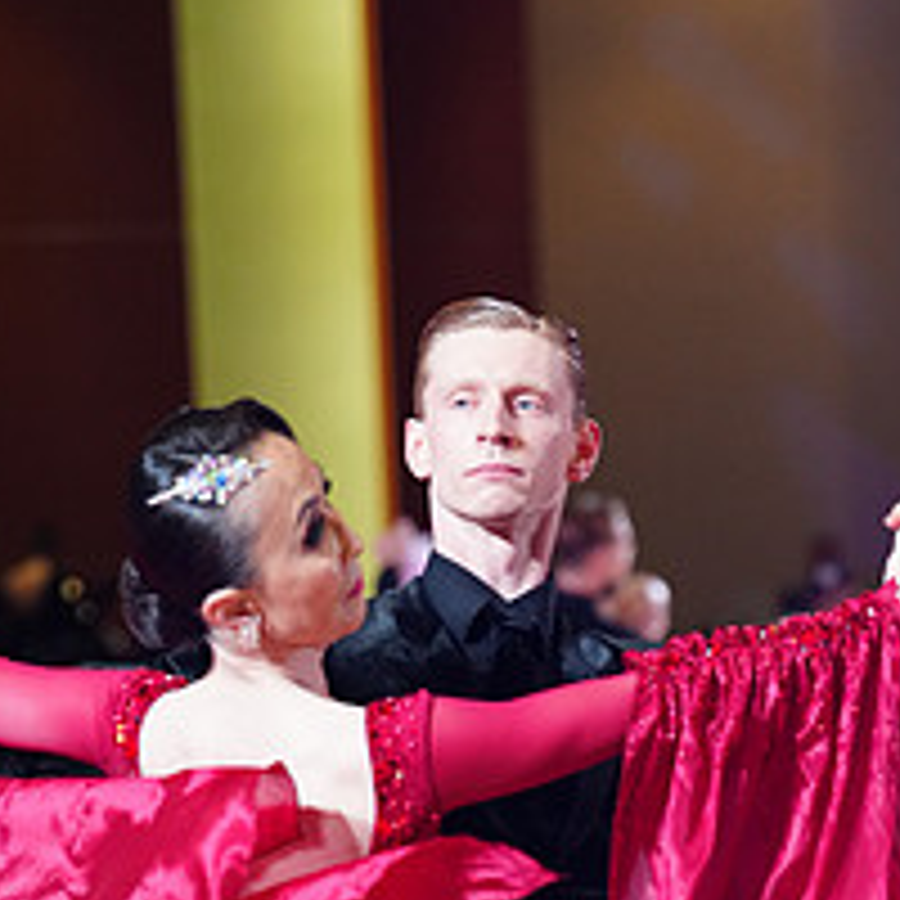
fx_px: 7266
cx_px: 628
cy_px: 1138
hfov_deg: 7.1
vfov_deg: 7.0
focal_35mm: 247
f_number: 2.8
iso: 2000
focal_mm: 100
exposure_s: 1/400
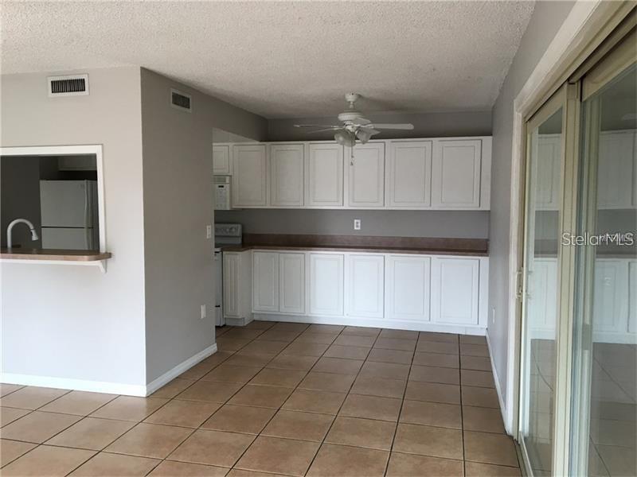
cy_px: 238
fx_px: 534
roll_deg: +0.5
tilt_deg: -4.2
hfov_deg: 61.7
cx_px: 318
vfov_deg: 48.2
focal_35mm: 29
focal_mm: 4.15
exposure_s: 1/30
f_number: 2.2
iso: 32
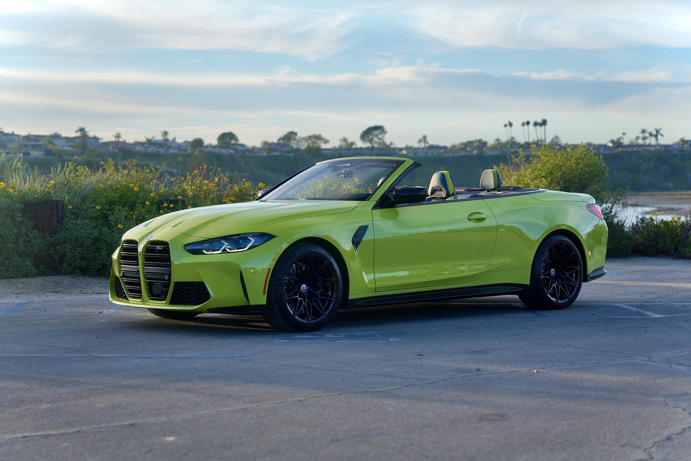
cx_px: 348
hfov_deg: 29.2
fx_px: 1324
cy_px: 233
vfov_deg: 19.7
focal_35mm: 69
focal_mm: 68
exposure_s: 1/80
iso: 320
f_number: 2.8
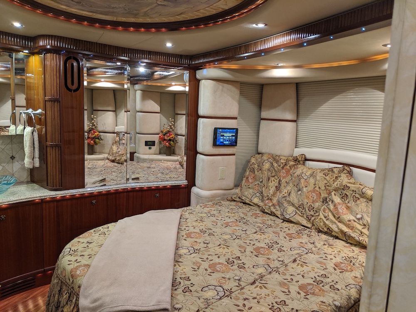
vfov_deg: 51.4
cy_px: 156
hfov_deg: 65.3
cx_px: 208
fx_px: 324
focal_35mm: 27
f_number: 1.8
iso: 160
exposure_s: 1/60
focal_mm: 4.44
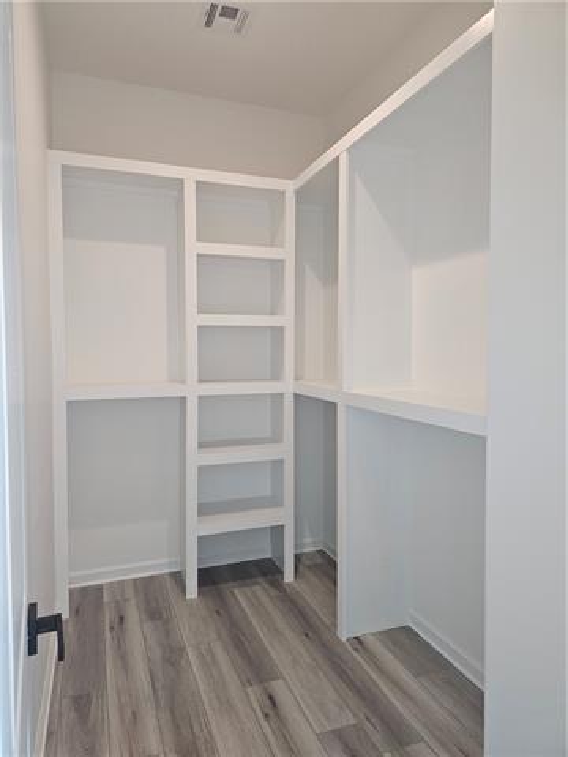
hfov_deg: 58.9
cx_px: 284
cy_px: 378
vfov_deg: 73.9
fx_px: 503
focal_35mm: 23
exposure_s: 1/60
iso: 100
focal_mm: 6.3
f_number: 1.7
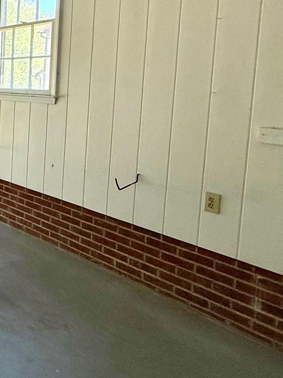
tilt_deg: -5.4
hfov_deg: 26.7
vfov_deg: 48.9
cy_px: 113
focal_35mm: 37
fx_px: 403
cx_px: -150
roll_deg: -0.2
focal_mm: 2.22
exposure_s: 1/179
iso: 50
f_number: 2.2
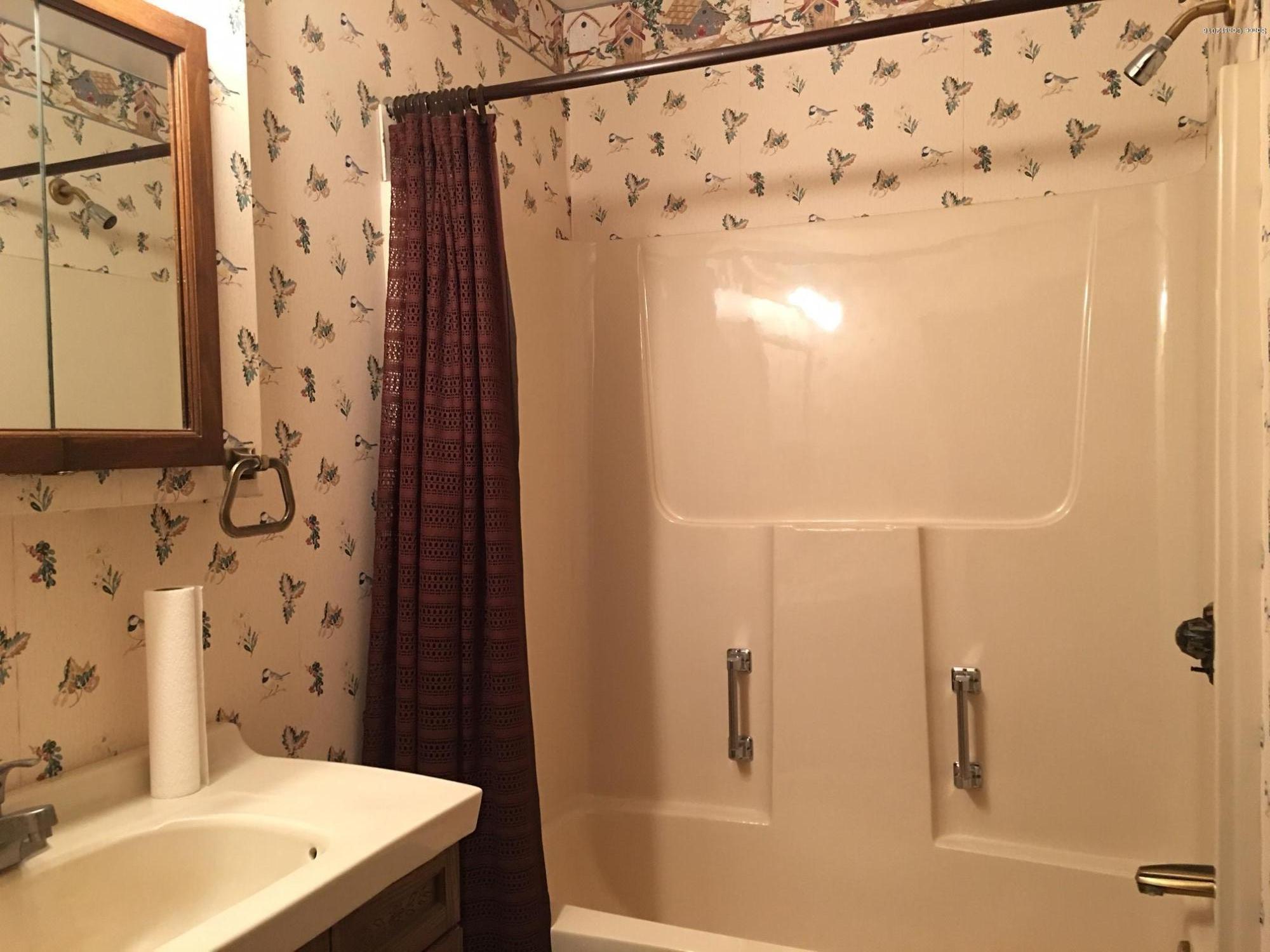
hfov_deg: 61.7
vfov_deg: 48.2
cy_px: 476
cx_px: 635
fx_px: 1064
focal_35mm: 29
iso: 80
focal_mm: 4.15
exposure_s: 1/10
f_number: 2.2
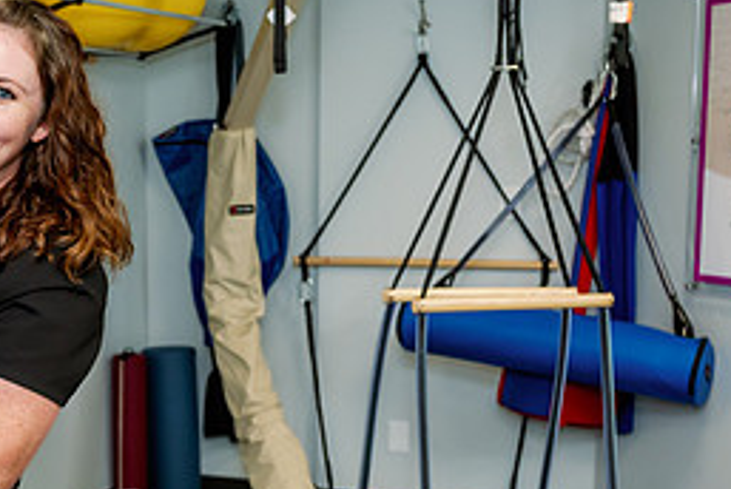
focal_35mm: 71
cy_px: 328
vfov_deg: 19.2
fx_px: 1443
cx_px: -32
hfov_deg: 26.6
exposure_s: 1/200
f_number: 3.5
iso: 500
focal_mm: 30.5
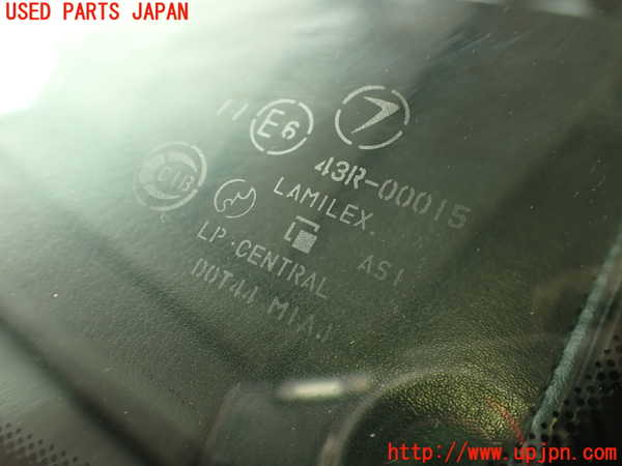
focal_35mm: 32
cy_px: 233
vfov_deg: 44.2
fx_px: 575
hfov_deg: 56.8
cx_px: 311
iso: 100
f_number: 2.4
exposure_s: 1/60
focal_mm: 5.79
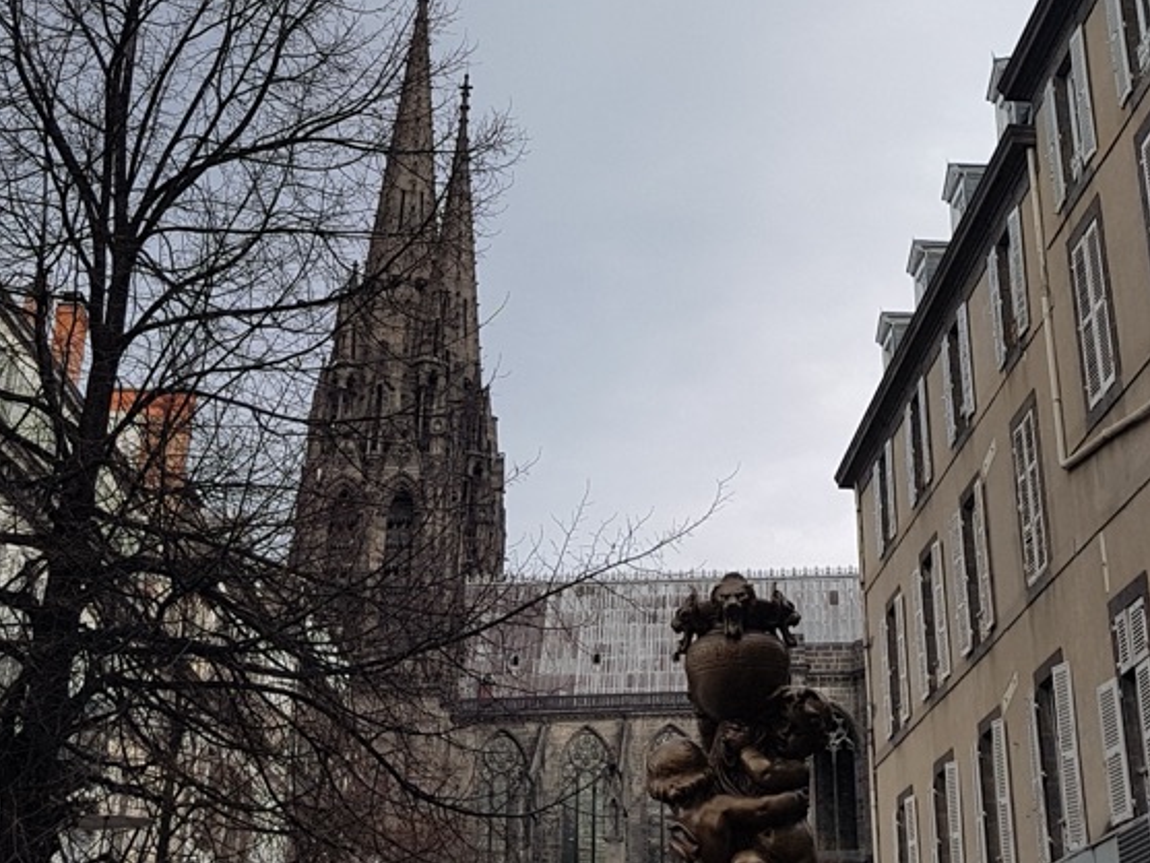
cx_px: 774
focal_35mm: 56
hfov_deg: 34.0
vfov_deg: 24.6
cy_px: -54
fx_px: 1861
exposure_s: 1/1012
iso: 40
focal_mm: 4.2
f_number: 1.7
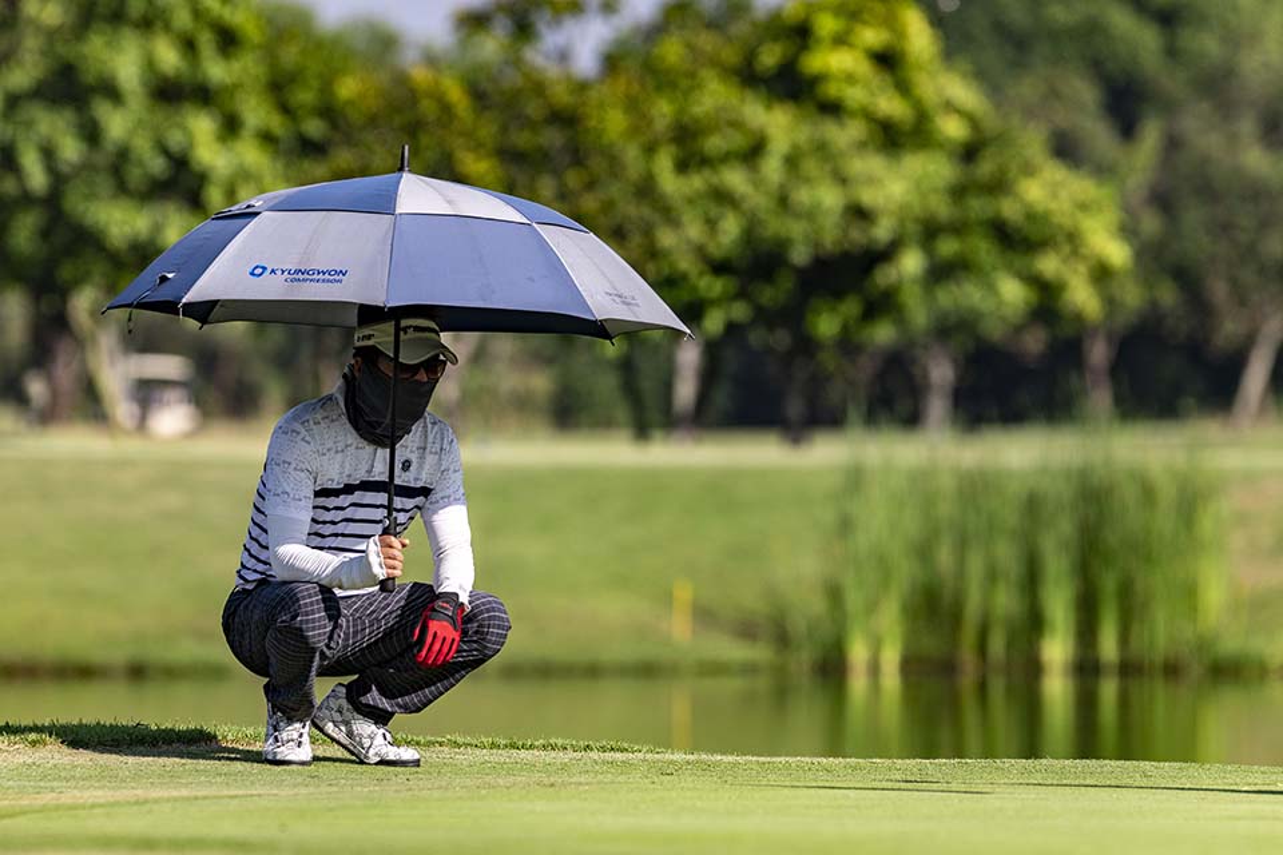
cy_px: 428
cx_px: 642
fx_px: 14254
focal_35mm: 400
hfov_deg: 5.2
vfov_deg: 3.4
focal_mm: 400
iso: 200
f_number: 5.6
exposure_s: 1/2000
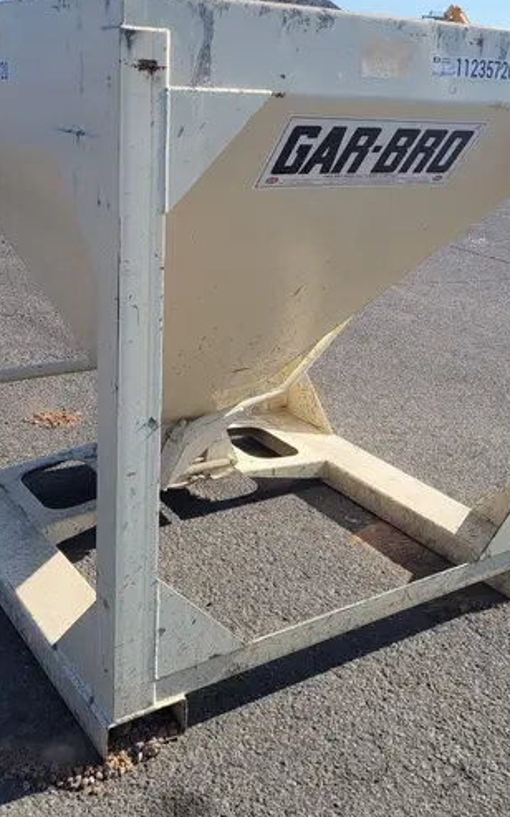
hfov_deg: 31.2
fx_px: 912
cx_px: 288
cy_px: 294
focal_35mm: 41
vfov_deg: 47.7
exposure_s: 1/2302
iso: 40
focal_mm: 5.4
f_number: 1.8
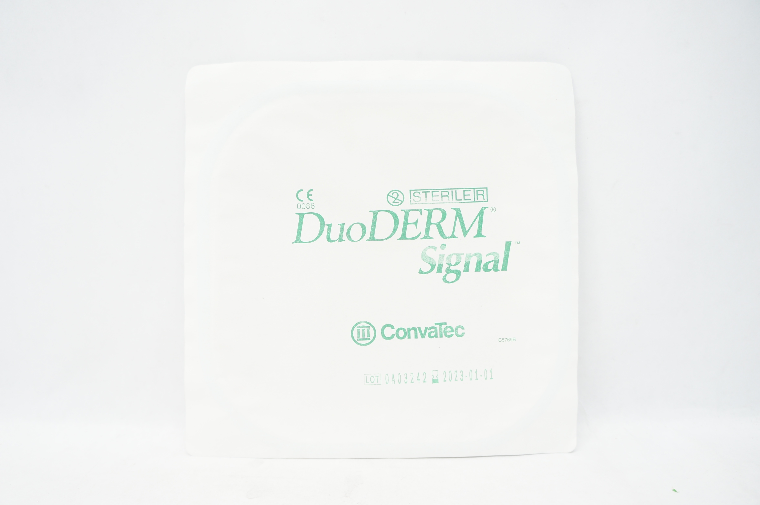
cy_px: 252
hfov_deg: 67.4
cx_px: 380
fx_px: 569
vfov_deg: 47.8
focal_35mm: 27
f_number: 4
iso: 400
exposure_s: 1/60
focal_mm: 18
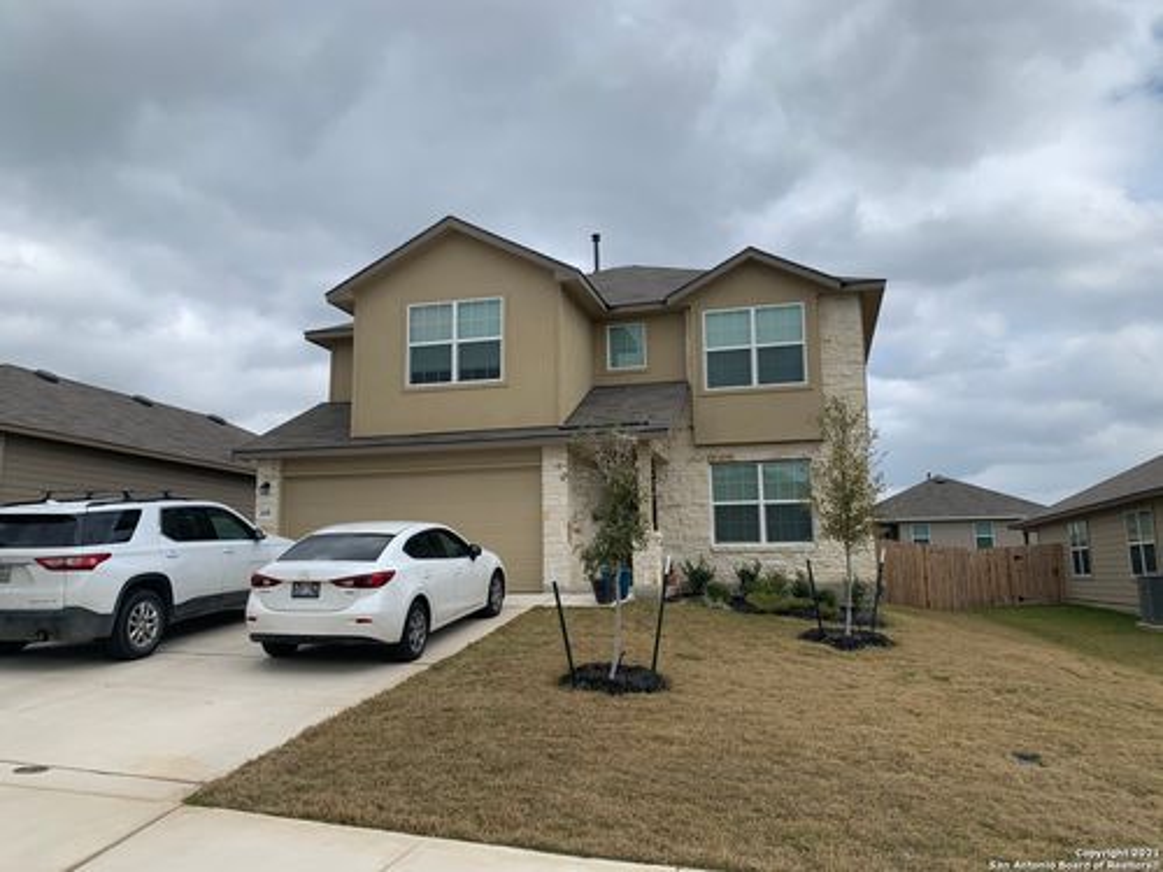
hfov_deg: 67.3
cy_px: 436
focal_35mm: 26
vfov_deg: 53.1
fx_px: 874
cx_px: 582
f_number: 1.8
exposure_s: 1/2681
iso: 25
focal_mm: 4.25
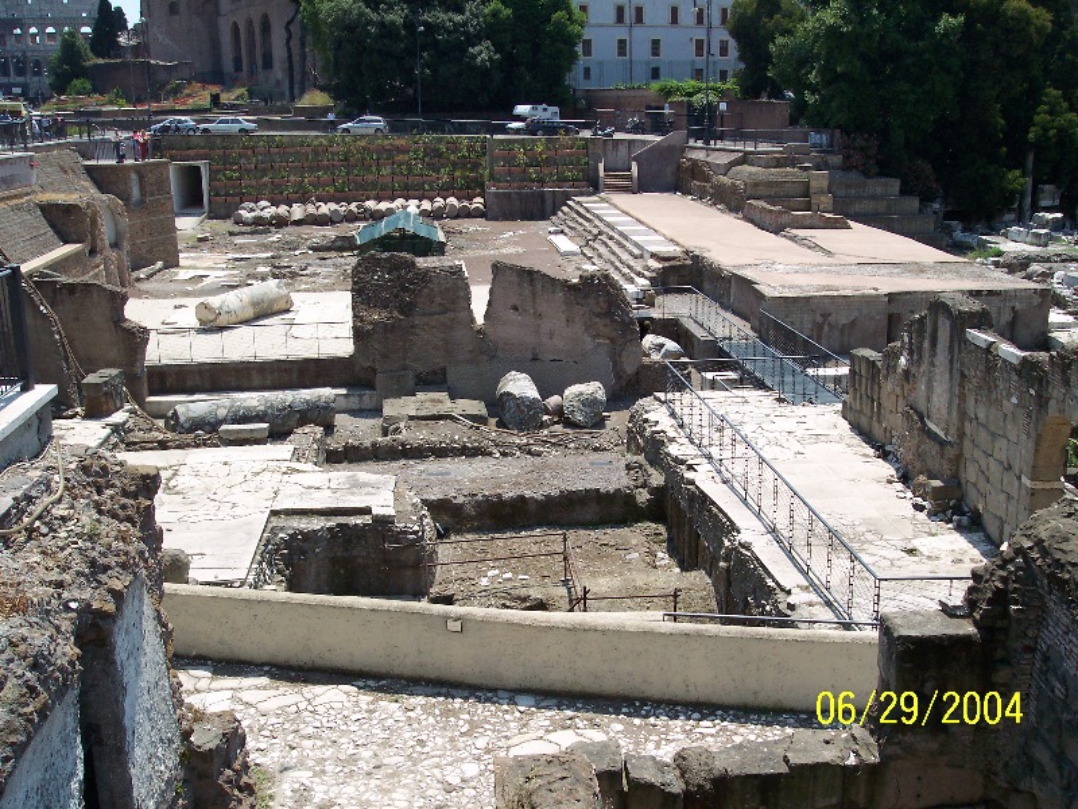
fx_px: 1183
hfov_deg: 49.0
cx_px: 539
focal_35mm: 38
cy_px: 404
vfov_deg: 37.7
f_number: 4.8
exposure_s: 1/700
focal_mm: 8
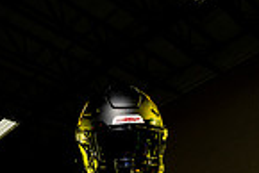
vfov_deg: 15.2
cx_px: 130
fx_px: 468
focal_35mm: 65
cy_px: 382
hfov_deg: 30.9
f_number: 8
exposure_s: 1/250
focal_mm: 21
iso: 250
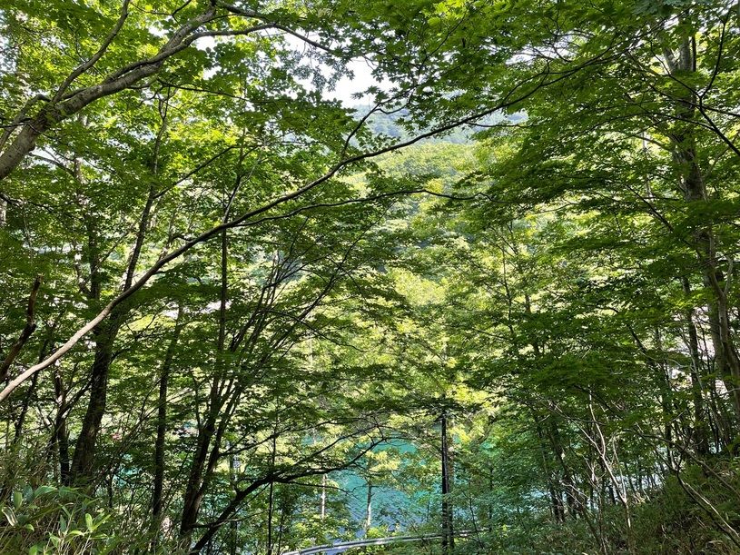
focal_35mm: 26
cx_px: 370
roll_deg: -0.4
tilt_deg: -5.3
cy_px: 278
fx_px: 556
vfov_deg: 53.1
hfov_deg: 67.3
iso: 32
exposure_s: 1/171
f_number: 1.6
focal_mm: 4.2
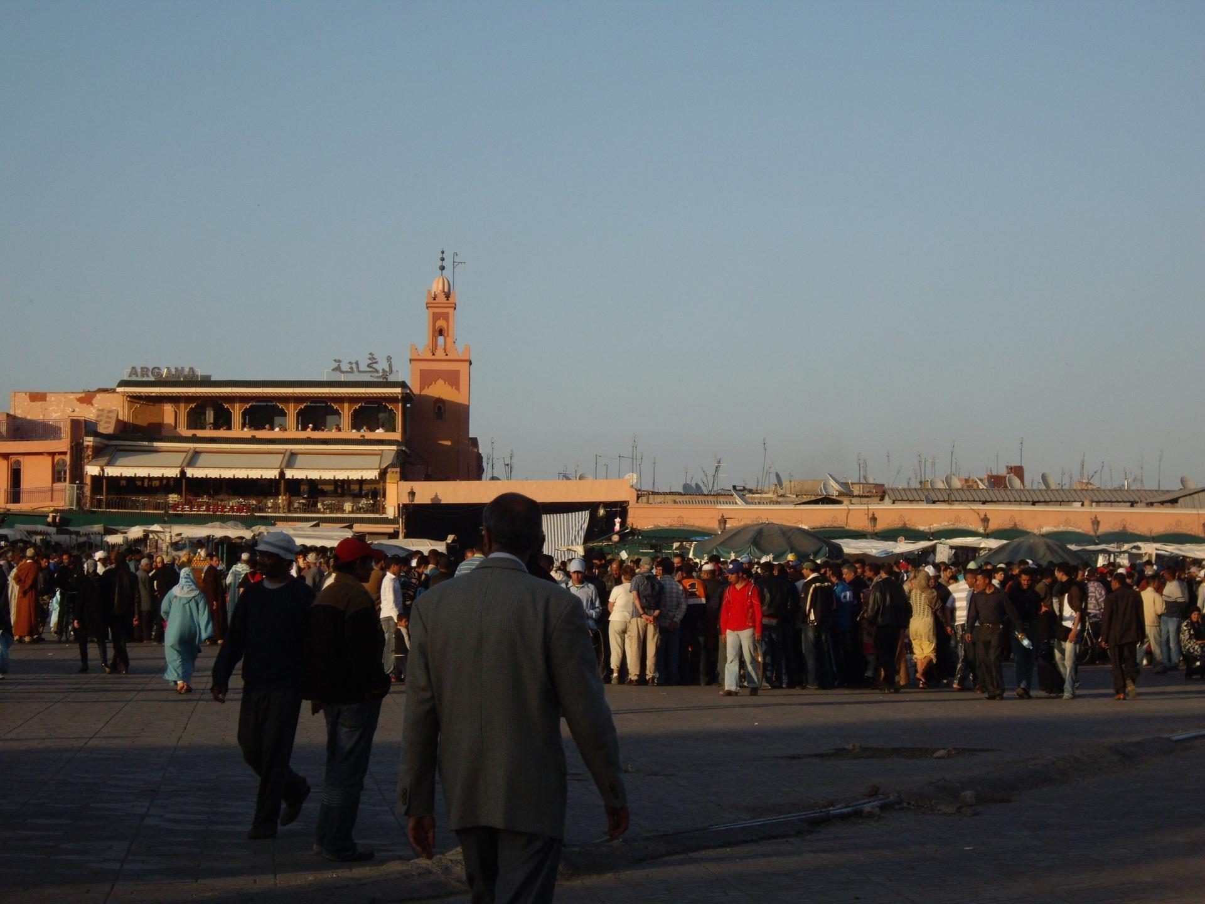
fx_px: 3203
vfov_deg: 16.1
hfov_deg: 21.3
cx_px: 602
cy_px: 452
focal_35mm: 92
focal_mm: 19.4
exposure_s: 1/640
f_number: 4.8
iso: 100
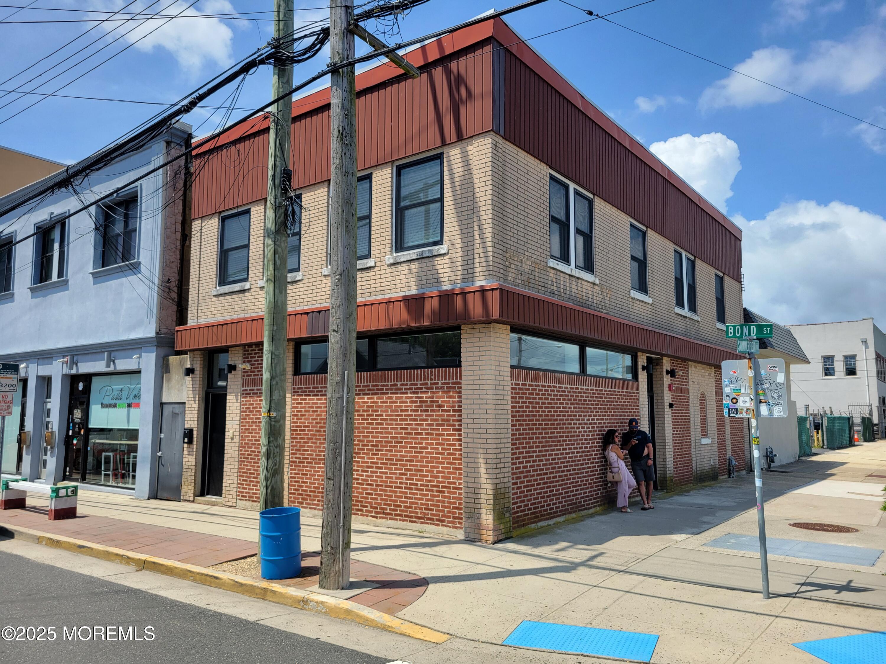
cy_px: 332
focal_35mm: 26
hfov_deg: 67.3
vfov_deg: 53.1
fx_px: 665
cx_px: 443
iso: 40
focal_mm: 5.4
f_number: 1.8
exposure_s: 1/2077
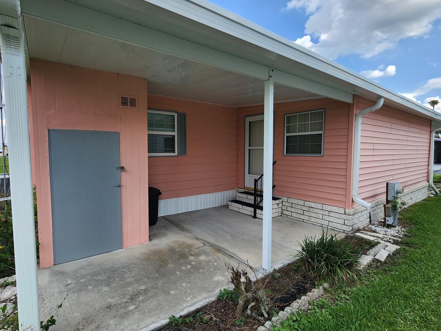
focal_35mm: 16
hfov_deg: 94.3
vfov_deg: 78.1
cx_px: 202
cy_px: 163
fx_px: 204
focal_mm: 2.2
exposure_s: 1/1111
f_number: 2.2
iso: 50
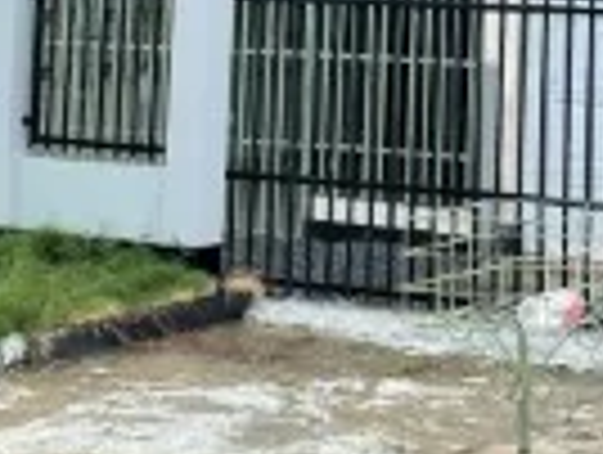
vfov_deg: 11.5
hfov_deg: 15.8
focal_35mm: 124
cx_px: 459
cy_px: -238
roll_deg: +1.3
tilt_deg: +3.3
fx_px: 2164
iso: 32
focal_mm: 4.2
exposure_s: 1/739
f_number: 1.6
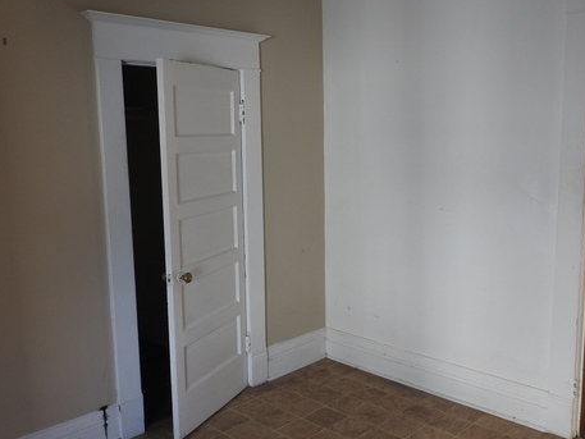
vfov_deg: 40.7
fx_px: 592
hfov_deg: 52.1
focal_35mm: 35
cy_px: 227
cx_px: 360
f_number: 3.3
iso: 100
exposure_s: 1/30
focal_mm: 4.3
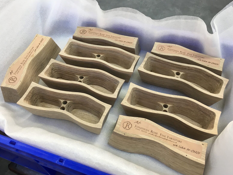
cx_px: 118
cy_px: 89
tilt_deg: -56.1
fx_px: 202
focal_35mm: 30
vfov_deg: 46.8
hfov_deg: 60.0
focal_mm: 4.15
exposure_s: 1/33
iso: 40
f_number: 2.2
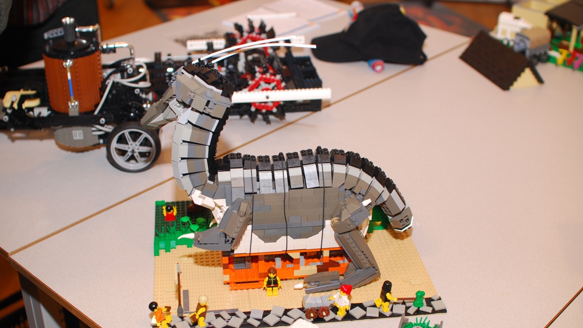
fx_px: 742
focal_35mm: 48
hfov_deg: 42.9
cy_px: 190
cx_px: 289
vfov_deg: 24.9
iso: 100
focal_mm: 30
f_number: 4
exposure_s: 1/30
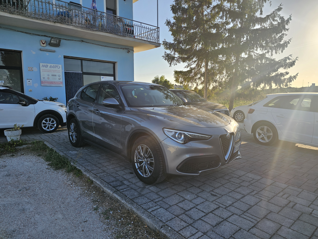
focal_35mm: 23
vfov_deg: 58.9
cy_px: 120
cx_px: 159
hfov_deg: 73.9
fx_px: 211
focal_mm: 6.3
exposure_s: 1/443
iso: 10
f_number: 1.7
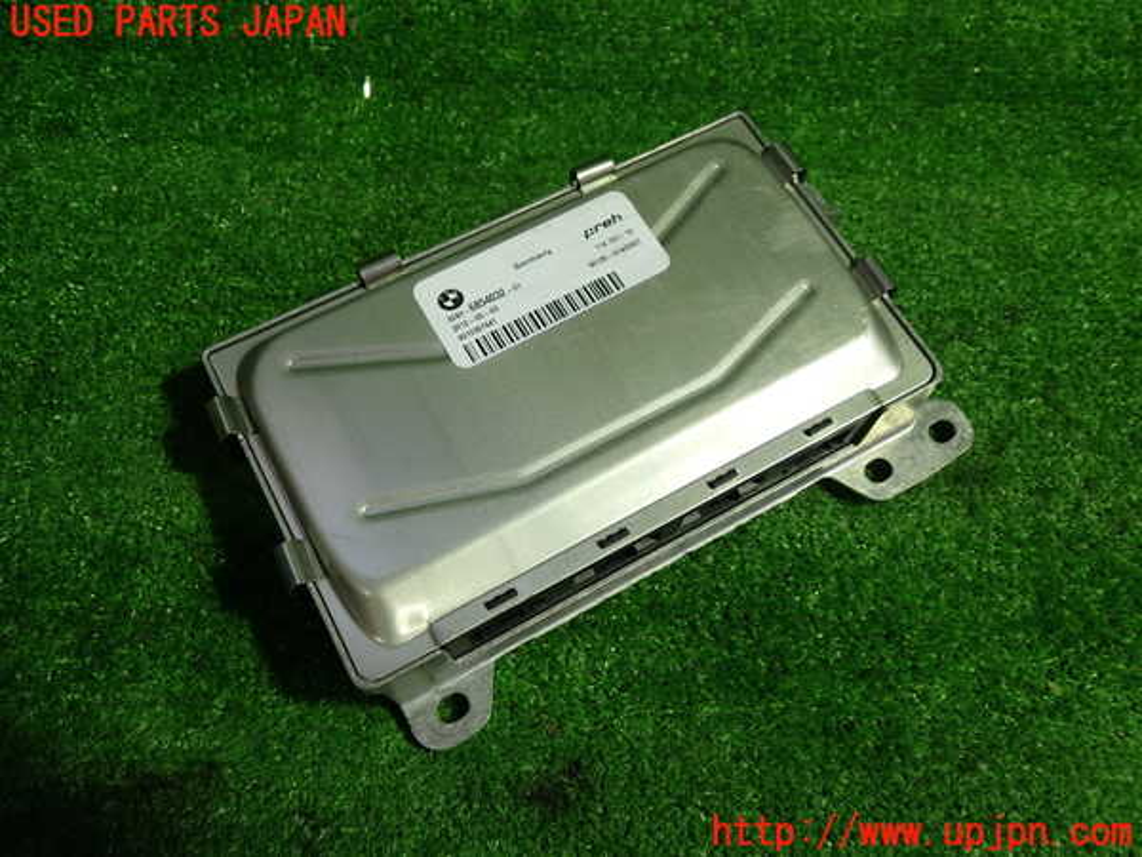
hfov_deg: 60.0
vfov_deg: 46.8
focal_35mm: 30
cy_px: 428
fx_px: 990
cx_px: 571
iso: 200
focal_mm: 5.4
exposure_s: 1/60
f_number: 2.3
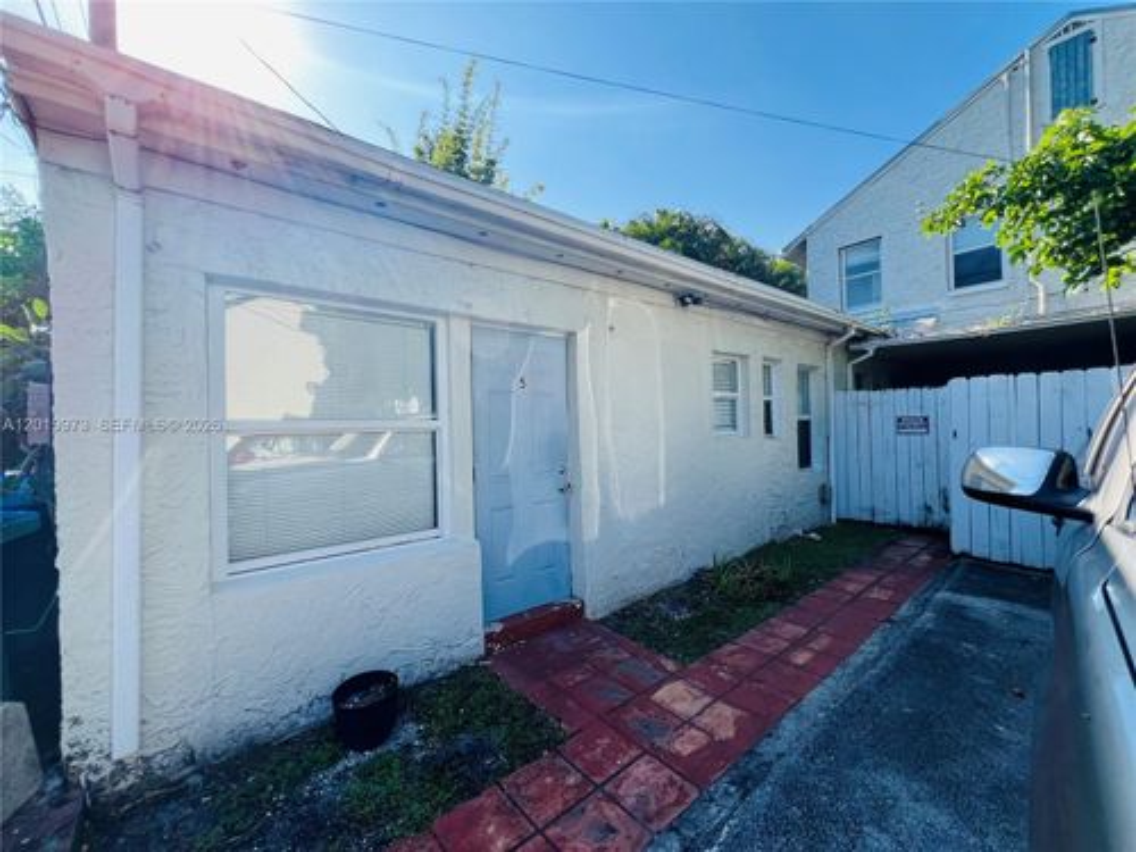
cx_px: 568
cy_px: 426
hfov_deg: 106.2
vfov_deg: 89.9
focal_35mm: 13
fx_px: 427
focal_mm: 1.57
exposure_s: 1/490
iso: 32
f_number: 1.8
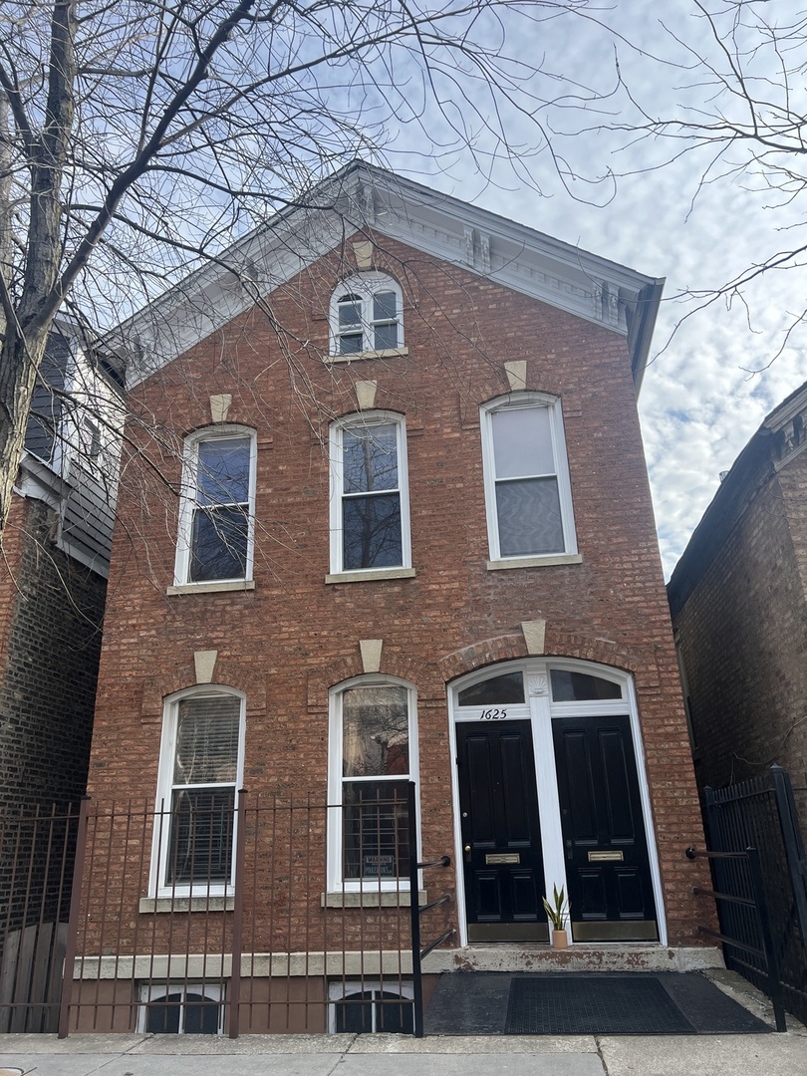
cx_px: 404
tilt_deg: +19.7
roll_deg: +0.2
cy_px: 538
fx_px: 808
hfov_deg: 53.1
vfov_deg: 67.3
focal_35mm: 26
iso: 50
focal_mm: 5.7
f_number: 1.5
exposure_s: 1/1934
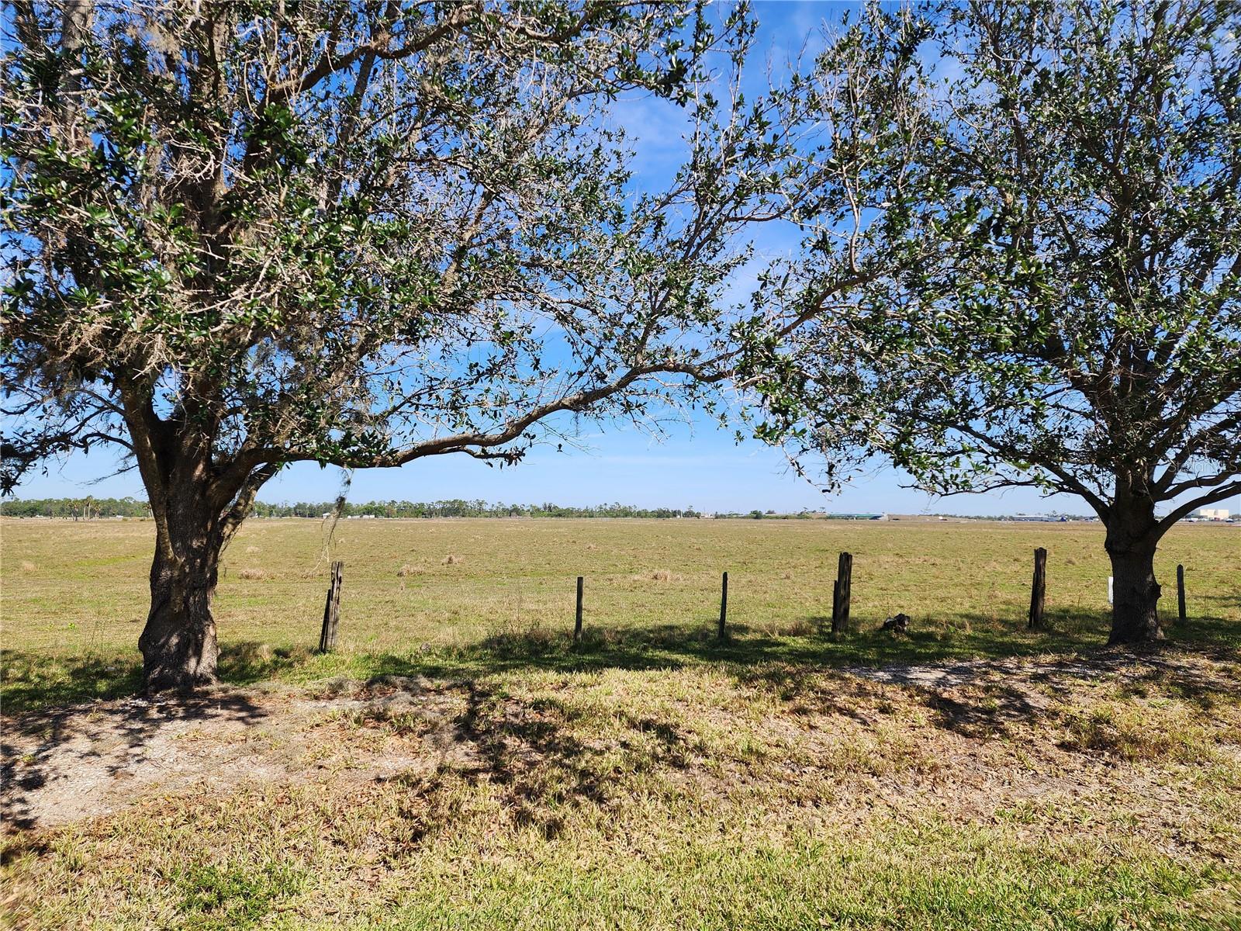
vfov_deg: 58.9
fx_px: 825
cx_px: 620
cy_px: 466
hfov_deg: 73.9
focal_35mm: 23
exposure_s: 1/841
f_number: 1.8
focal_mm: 6.4
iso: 12
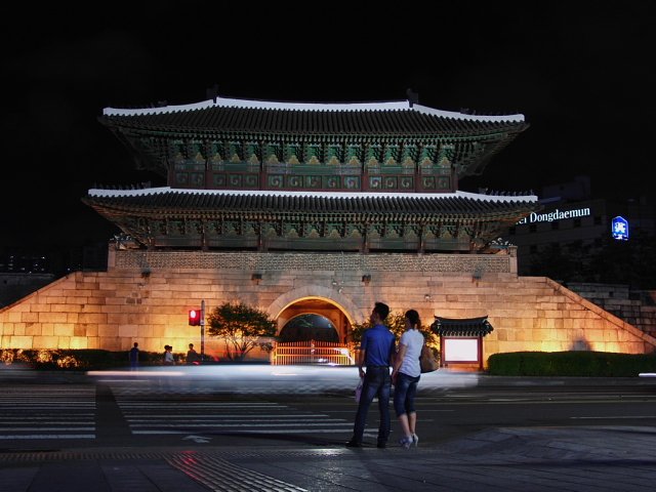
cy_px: 246
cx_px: 328
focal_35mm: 43
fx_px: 815
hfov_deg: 43.9
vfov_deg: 33.6
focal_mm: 7.54
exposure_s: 1/2.5
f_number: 3.7
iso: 100
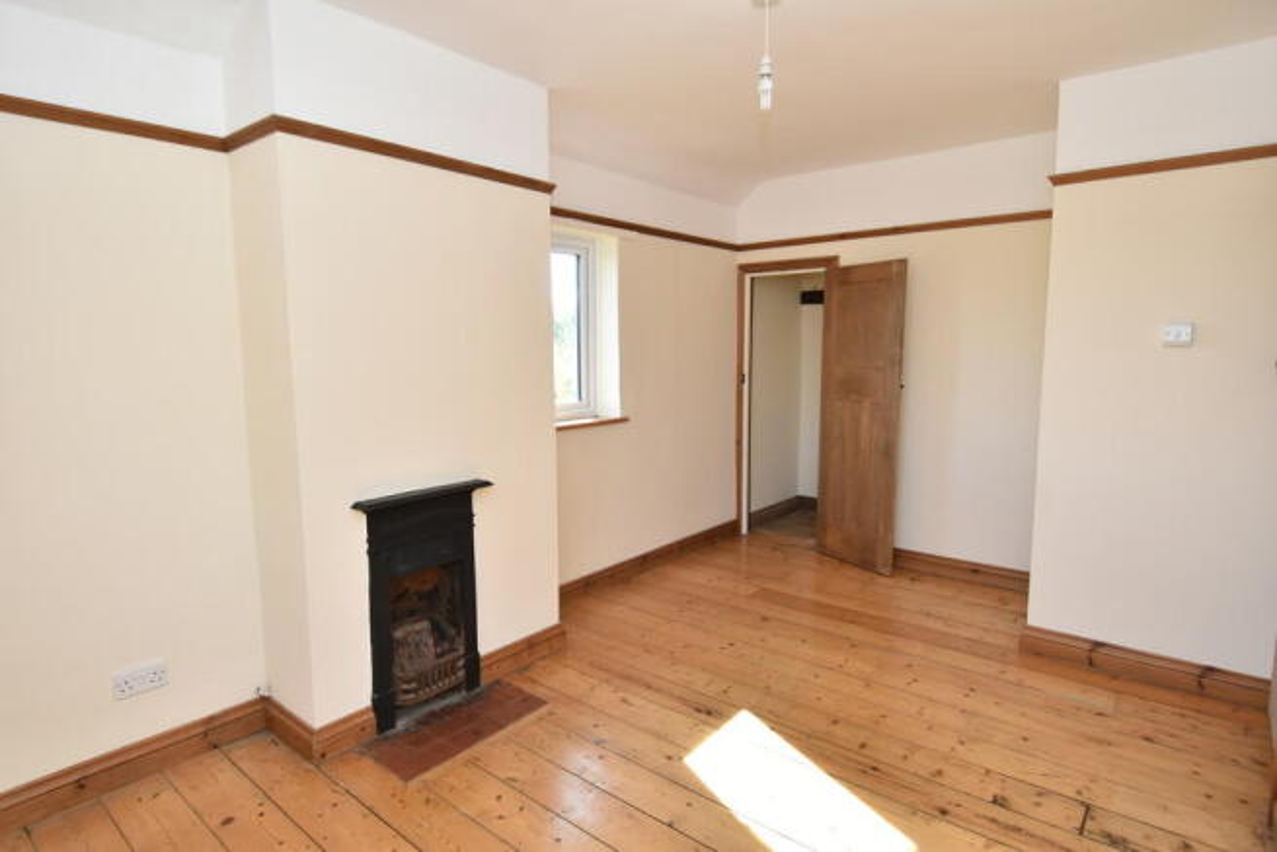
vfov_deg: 67.4
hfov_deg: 90.0
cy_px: 426
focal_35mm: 18
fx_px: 639
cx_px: 638
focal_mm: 12
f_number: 5
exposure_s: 1/200
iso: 400
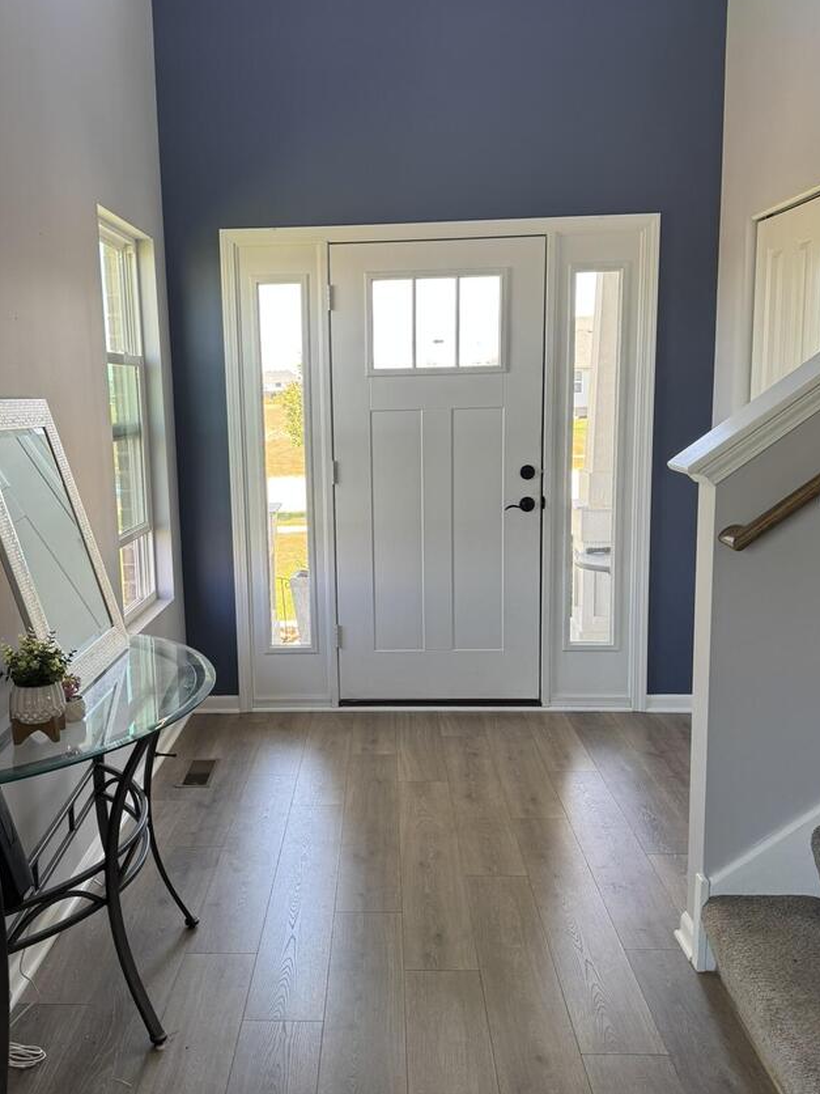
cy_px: 546
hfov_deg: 45.3
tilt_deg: -9.3
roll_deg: +1.0
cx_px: 339
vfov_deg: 58.4
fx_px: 979
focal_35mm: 31
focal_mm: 6.76
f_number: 1.78
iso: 100
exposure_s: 1/121
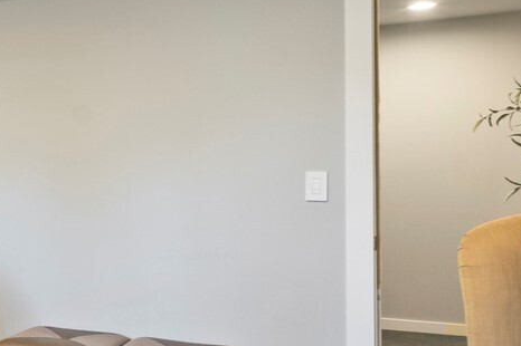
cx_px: -168
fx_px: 738
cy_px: 174
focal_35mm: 51
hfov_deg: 30.2
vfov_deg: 26.4
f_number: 8
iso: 800
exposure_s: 1/5
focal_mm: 14
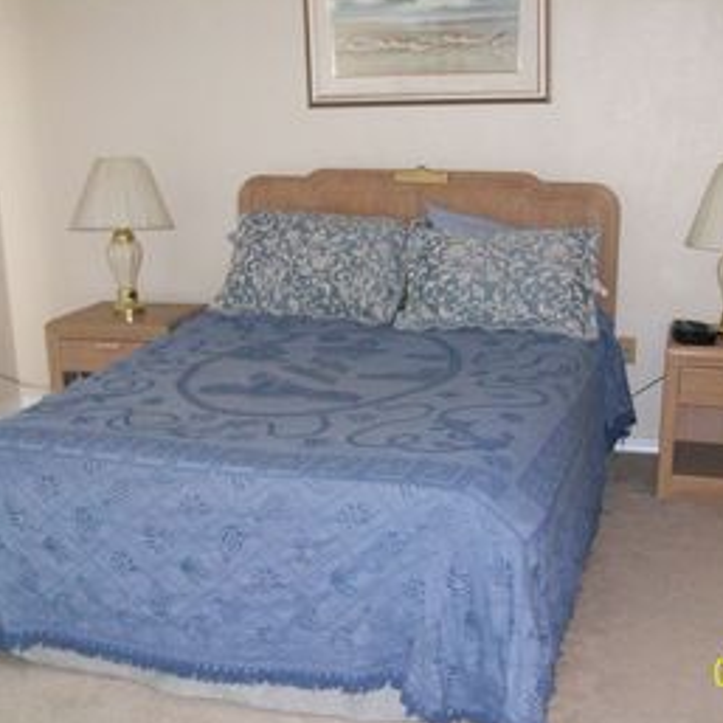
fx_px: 1016
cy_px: 377
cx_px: 425
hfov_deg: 39.0
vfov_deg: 39.2
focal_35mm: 43
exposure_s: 1/60
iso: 320
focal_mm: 5.7
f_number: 2.8
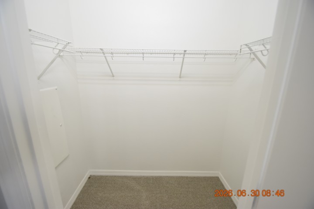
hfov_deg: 100.4
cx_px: 157
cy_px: 104
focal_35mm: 15
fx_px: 131
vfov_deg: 77.3
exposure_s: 1/60
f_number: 3.5
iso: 800
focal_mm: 10
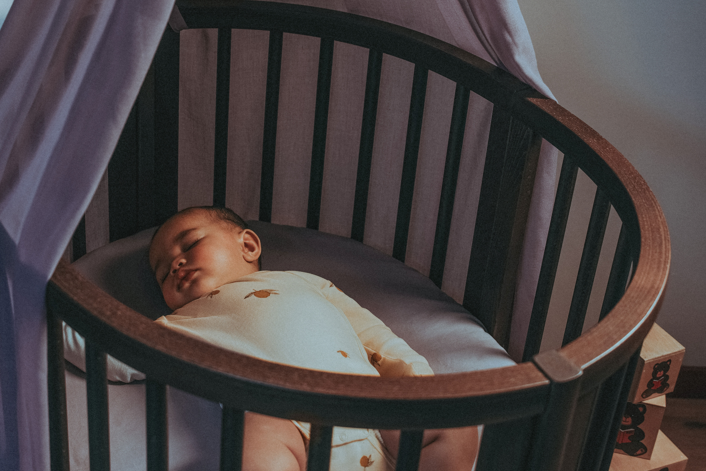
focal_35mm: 57
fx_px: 1118
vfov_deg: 23.7
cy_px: 171
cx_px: 264
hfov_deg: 34.9
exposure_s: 1/200
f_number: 3.5
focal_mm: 29
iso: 100
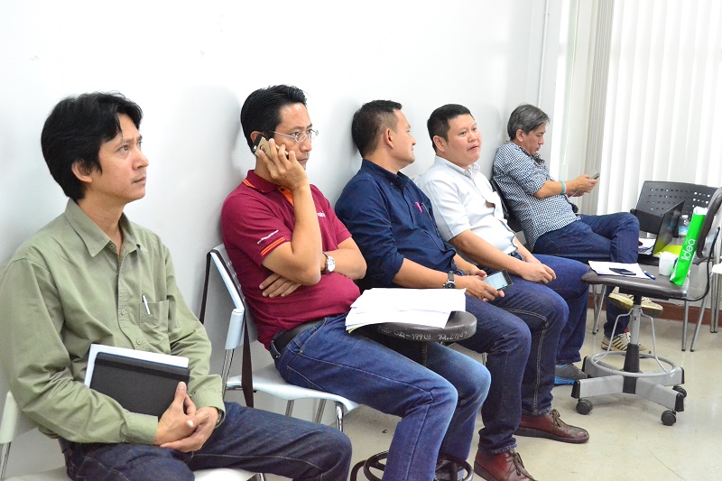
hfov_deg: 41.1
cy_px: 240
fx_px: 962
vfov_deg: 28.1
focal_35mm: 48
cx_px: 361
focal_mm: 32
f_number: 6.3
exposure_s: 1/160
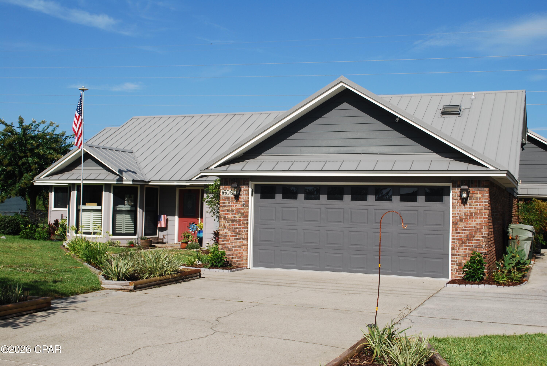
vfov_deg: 30.9
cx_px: 274
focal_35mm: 44
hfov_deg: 44.9
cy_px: 183
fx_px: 662
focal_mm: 29
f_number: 8
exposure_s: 1/250
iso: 100
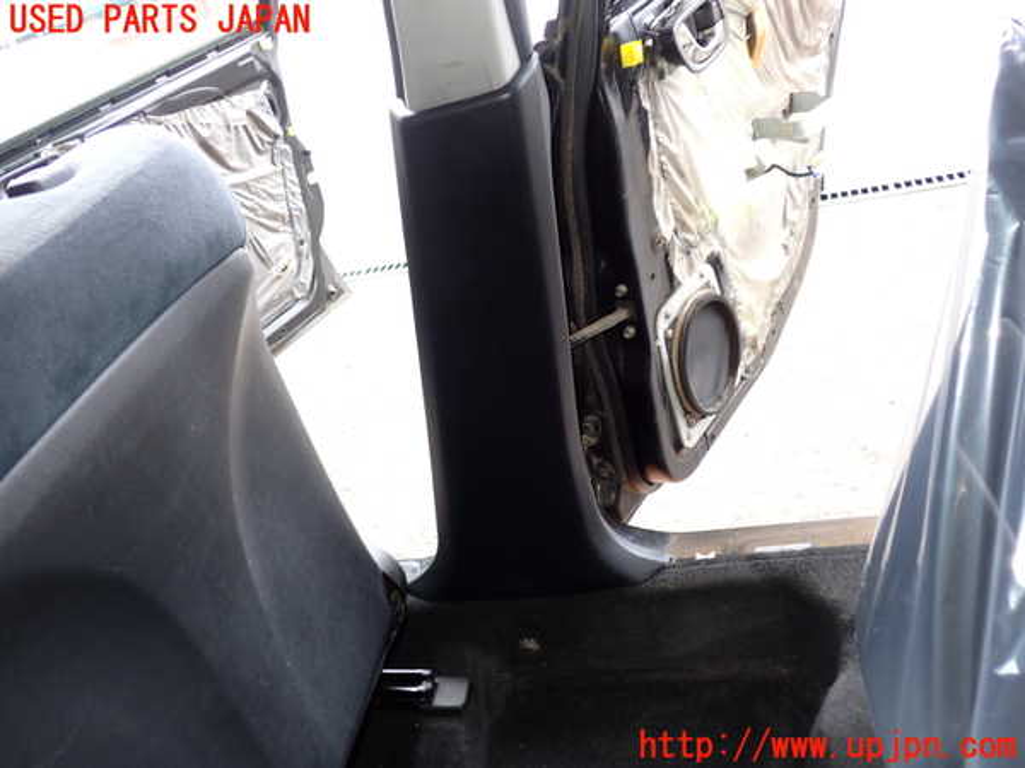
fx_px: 888
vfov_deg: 46.8
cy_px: 384
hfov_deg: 60.0
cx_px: 512
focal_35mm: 30
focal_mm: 5.4
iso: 200
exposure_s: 1/30
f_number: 2.3
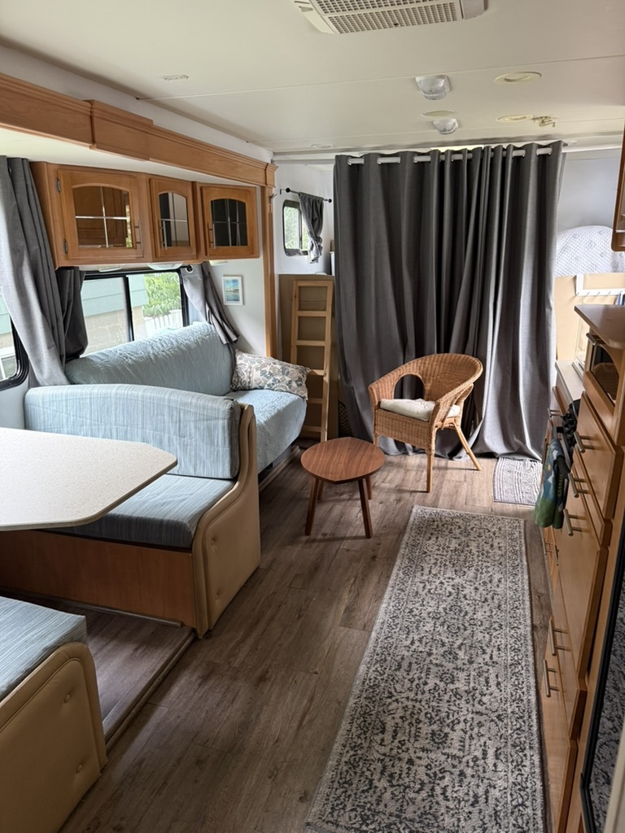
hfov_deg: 56.8
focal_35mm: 24
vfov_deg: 71.6
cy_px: 416
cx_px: 312
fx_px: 578
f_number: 1.78
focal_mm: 6.76
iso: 320
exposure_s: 1/60
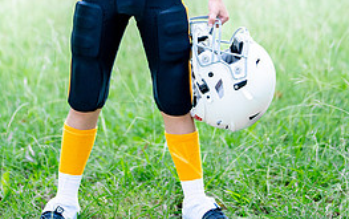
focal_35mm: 137
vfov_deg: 9.4
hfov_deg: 15.2
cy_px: -57
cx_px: 138
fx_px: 1304
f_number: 1.2
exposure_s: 1/1250
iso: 320
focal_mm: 50
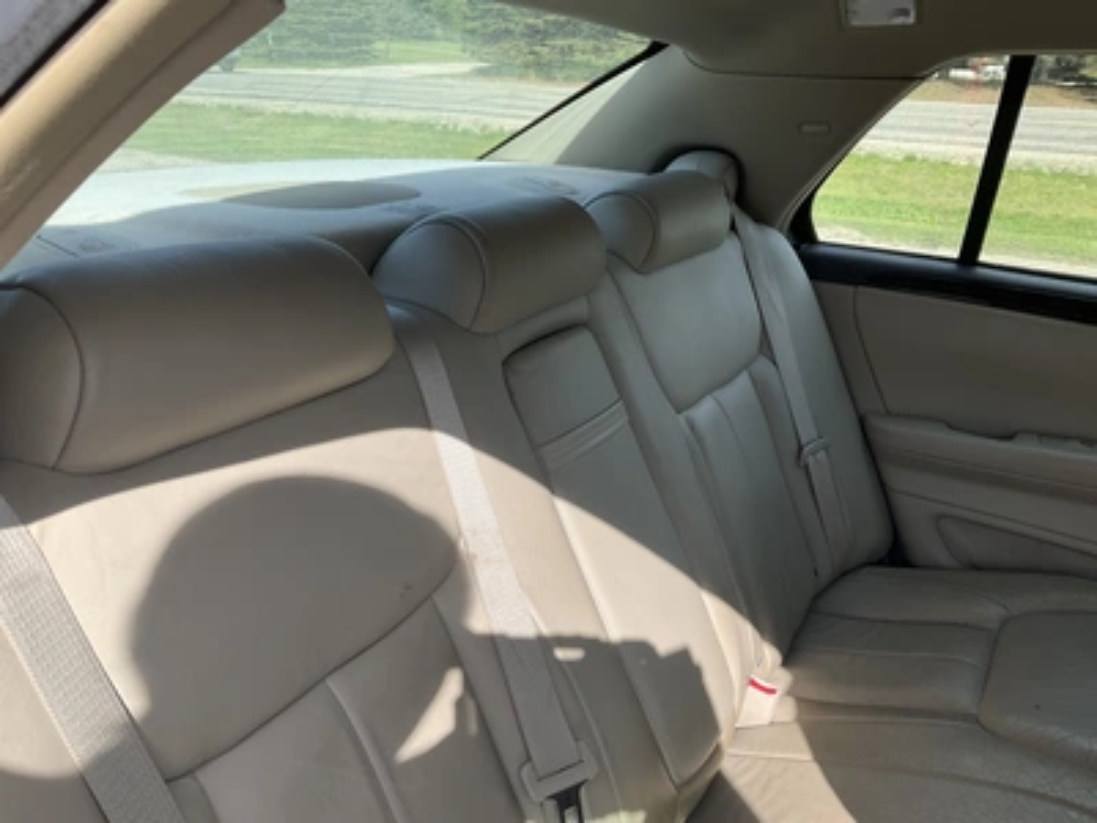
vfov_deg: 48.2
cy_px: 412
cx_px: 548
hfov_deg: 61.7
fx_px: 919
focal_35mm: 29
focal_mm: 3
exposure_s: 1/700
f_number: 1.8
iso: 25
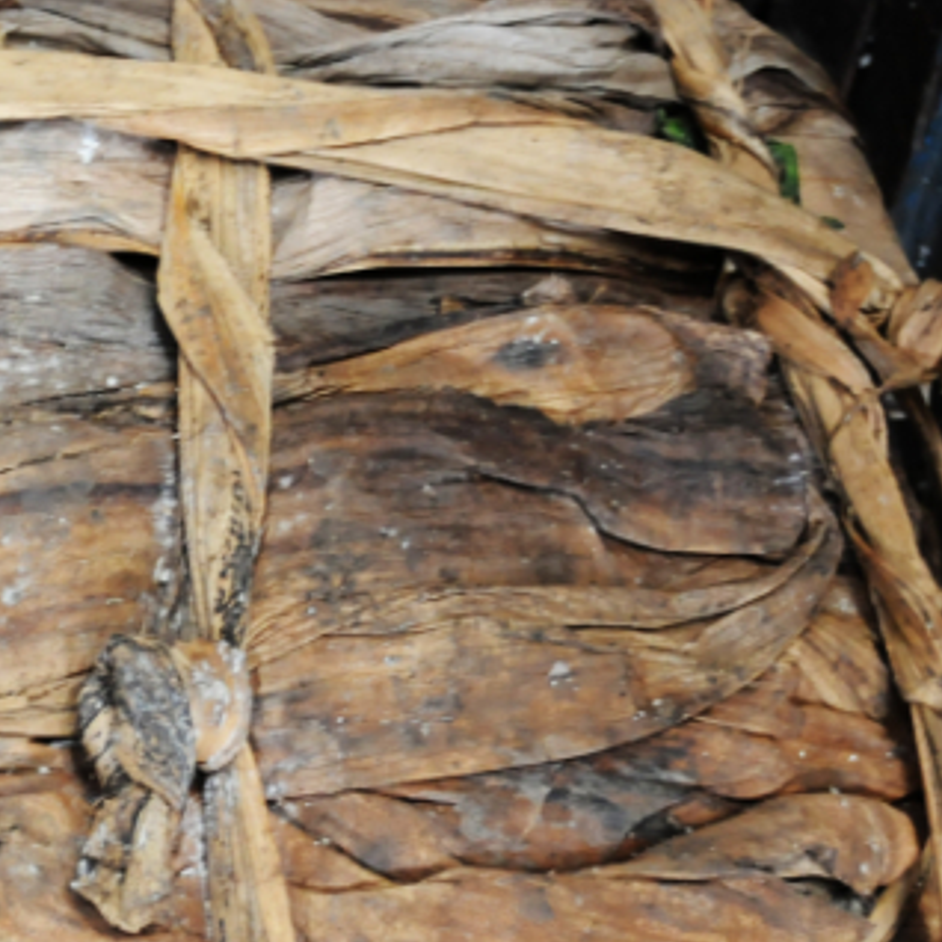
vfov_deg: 13.6
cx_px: -24
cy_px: 634
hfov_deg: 13.4
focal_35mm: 128
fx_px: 3941
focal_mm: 32
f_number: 4.5
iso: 800
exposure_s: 1/10
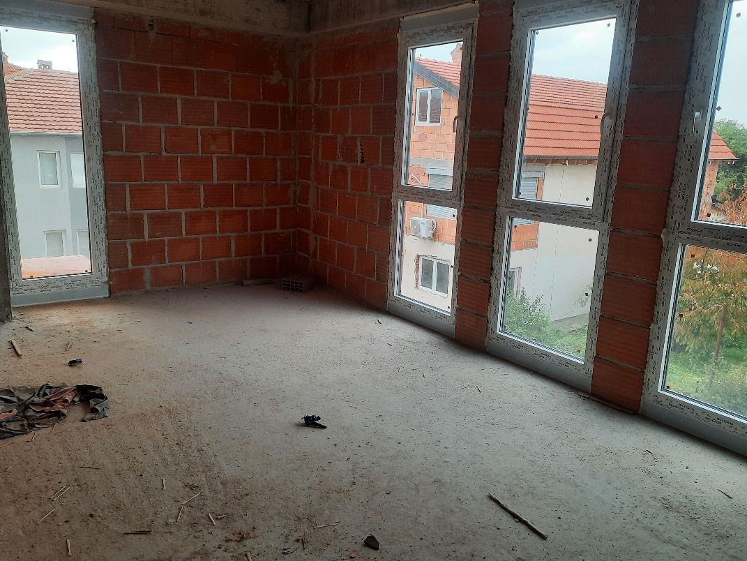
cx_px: 377
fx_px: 604
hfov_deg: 63.4
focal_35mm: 28
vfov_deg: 49.8
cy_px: 279
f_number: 2
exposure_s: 1/50
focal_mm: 4.6
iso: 80
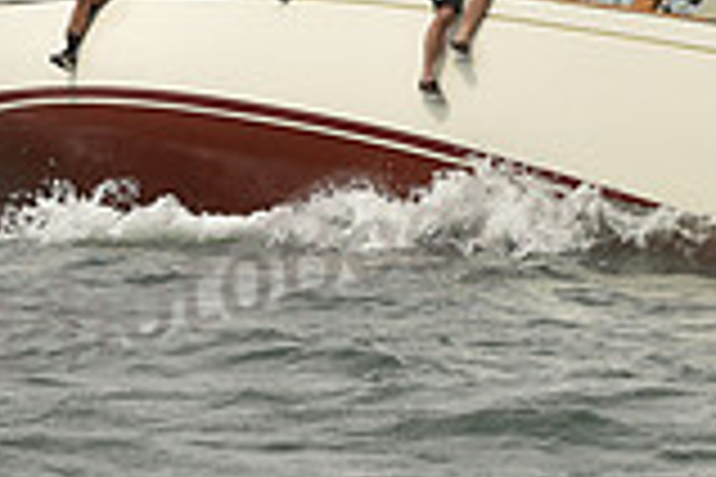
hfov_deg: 5.1
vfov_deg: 3.4
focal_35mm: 400
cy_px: -34
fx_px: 7955
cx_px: 860
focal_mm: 110
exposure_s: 1/1000
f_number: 13
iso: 400
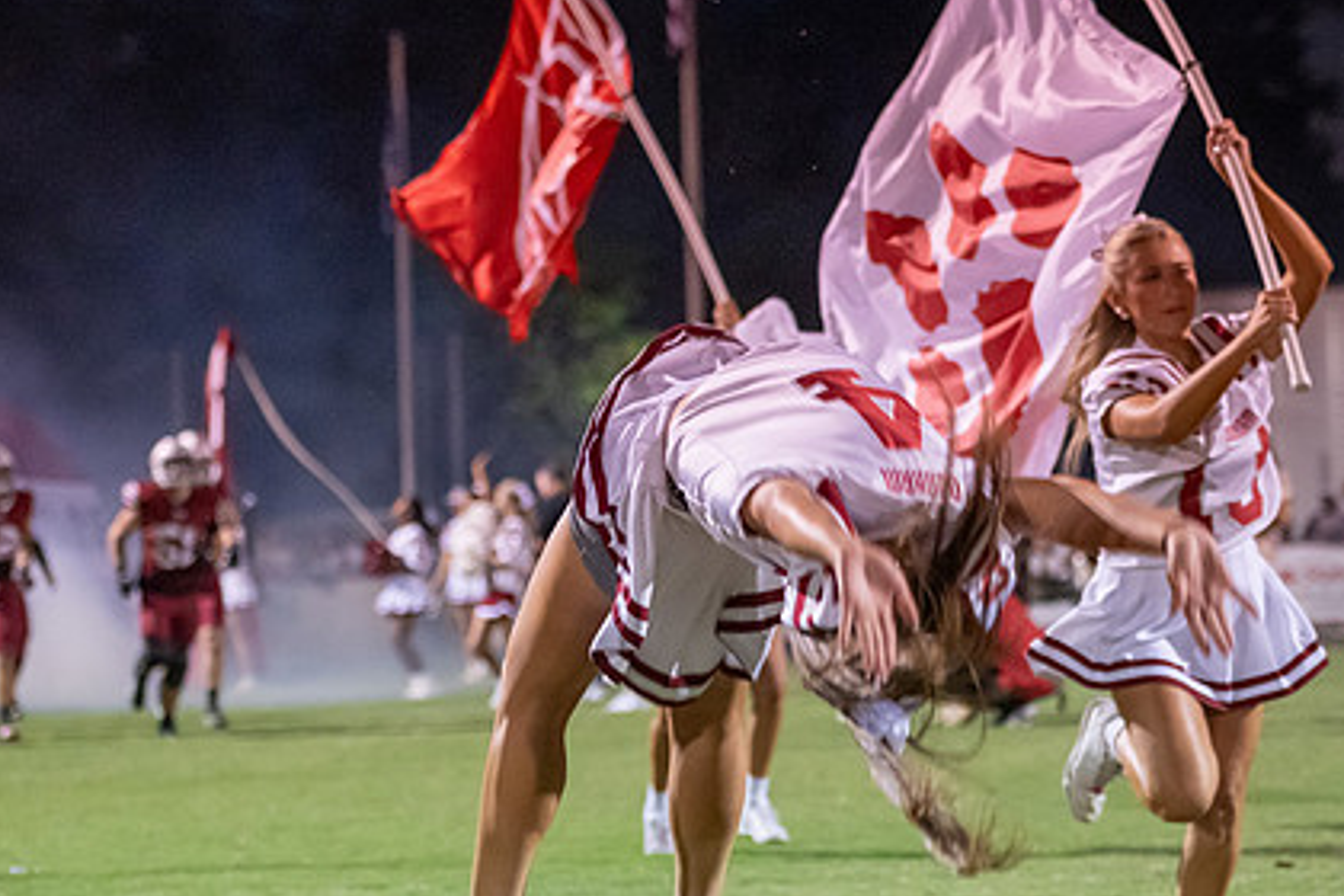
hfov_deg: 15.9
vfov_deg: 10.6
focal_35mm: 129
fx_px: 4816
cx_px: 684
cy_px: 415
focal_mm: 70
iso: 3600
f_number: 2.8
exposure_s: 1/640
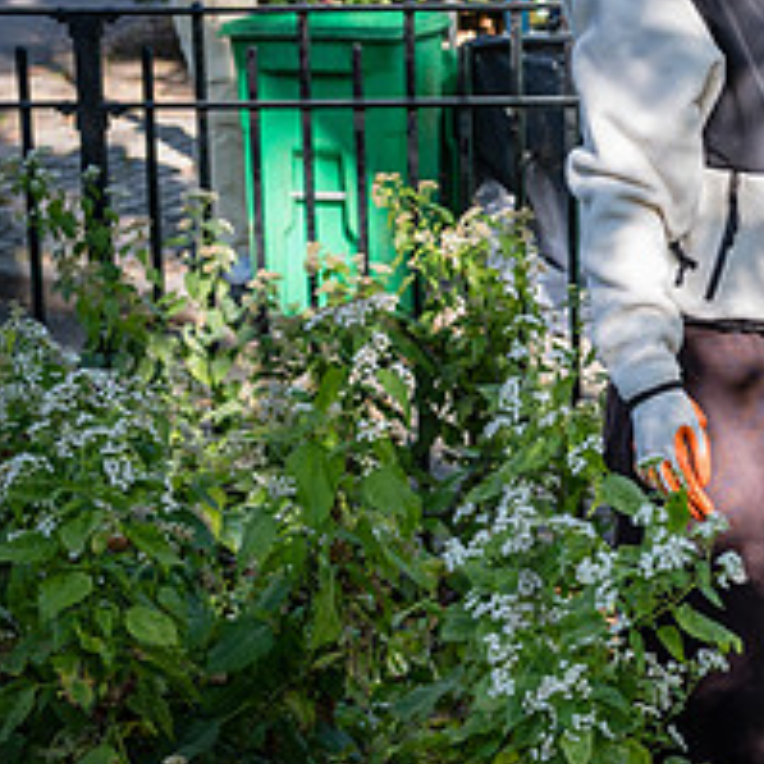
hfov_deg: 16.4
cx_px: 892
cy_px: 362
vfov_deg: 17.1
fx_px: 2547
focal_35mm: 102
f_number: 4
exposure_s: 1/250
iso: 500
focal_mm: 35
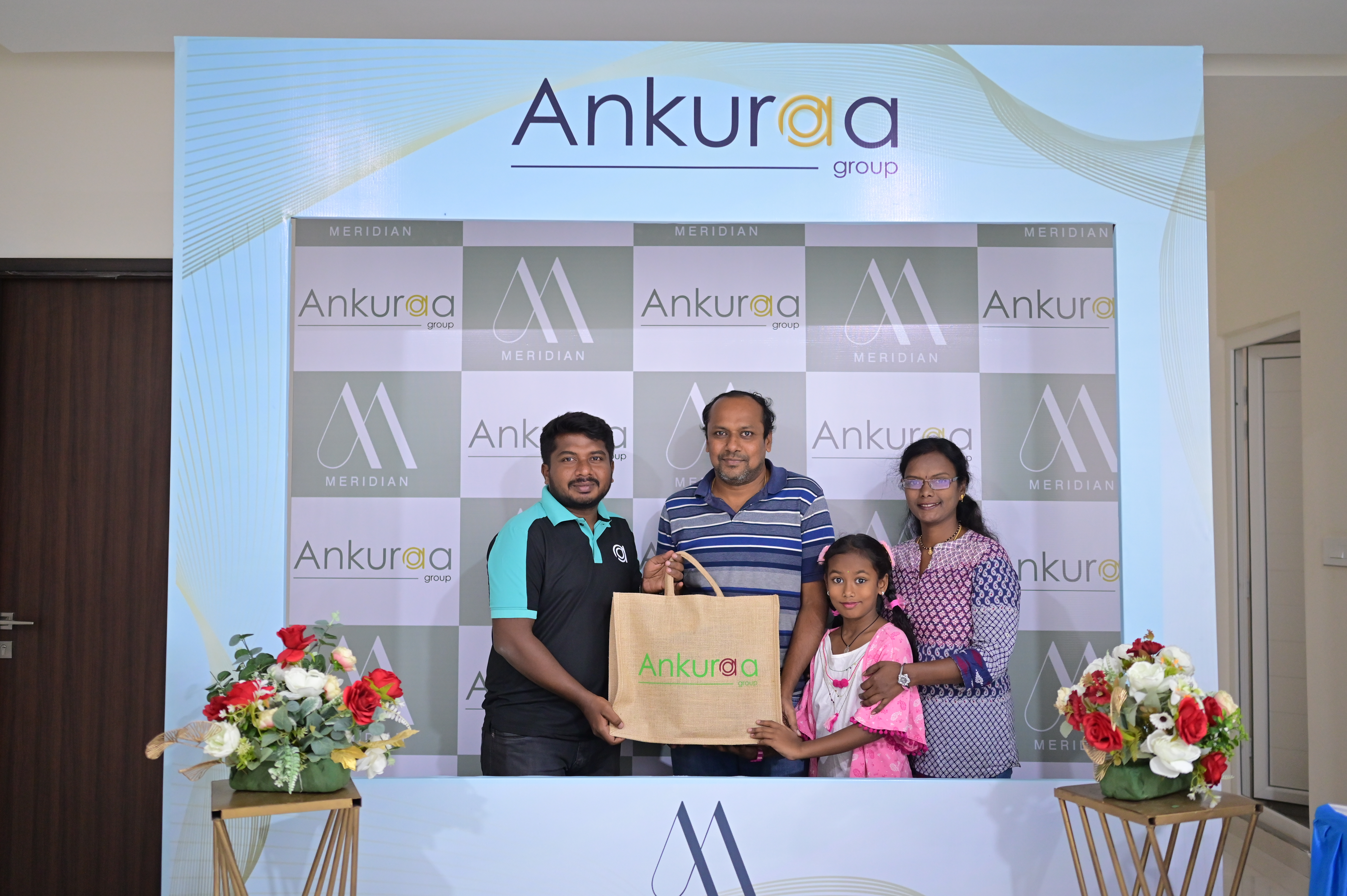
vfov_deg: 37.8
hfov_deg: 54.5
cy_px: 448
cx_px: 674
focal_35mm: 35
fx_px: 1309
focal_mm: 35
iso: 2000
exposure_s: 1/125
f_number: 1.8
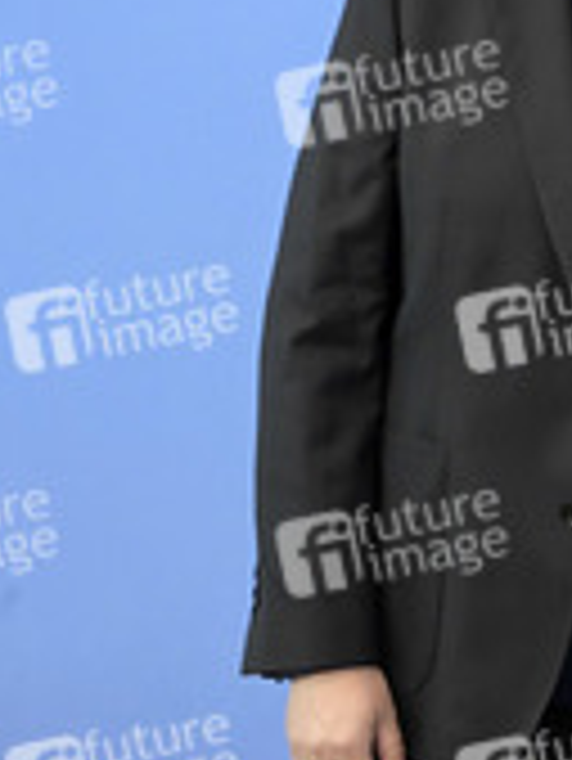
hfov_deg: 10.7
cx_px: 903
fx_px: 2927
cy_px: 207
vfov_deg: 14.8
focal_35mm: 133
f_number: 7.1
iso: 5000
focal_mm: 52
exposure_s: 1/400
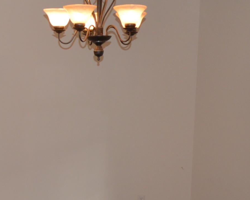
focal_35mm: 84
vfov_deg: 18.1
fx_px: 621
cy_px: 154
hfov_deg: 22.5
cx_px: 60
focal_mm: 18
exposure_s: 1/60
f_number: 3.5
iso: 640
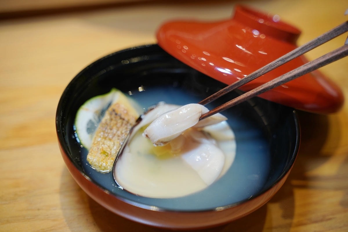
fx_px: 725
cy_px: 116
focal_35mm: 75
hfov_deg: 27.0
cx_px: 174
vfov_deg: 18.2
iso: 400
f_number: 4
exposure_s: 1/80
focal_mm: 75
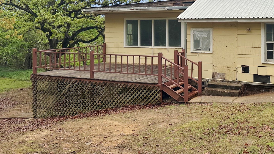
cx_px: 218
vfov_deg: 27.5
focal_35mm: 42
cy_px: 21
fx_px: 305
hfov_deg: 45.9
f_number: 1.78
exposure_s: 1/680
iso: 80
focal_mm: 6.86
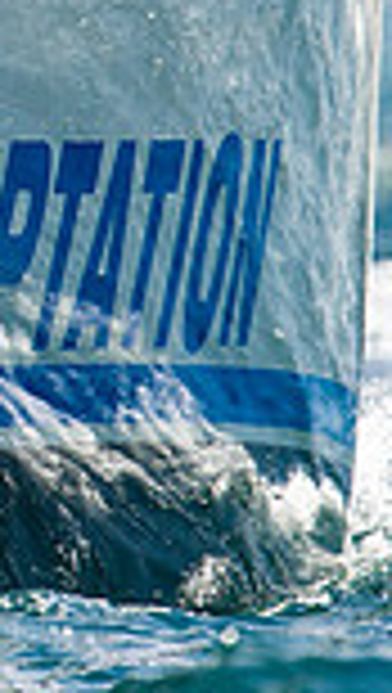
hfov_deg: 0.5
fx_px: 43467
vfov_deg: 0.9
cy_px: -130
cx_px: -532
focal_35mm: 2360
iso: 400
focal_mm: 600
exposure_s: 1/1600
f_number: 5.6
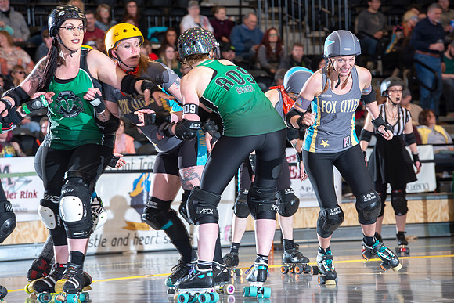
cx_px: 227
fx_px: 2018
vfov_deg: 8.6
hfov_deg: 12.8
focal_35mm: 160
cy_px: 152
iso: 640
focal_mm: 160
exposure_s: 1/160
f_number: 5.6
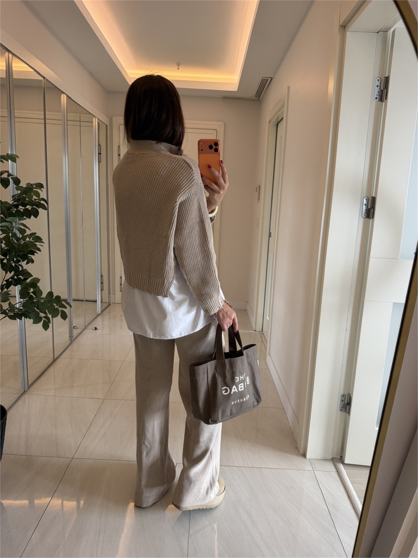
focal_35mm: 24
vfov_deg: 71.6
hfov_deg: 56.8
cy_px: 279
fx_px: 386
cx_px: 209
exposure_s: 1/111
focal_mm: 6.76
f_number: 1.78
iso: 200
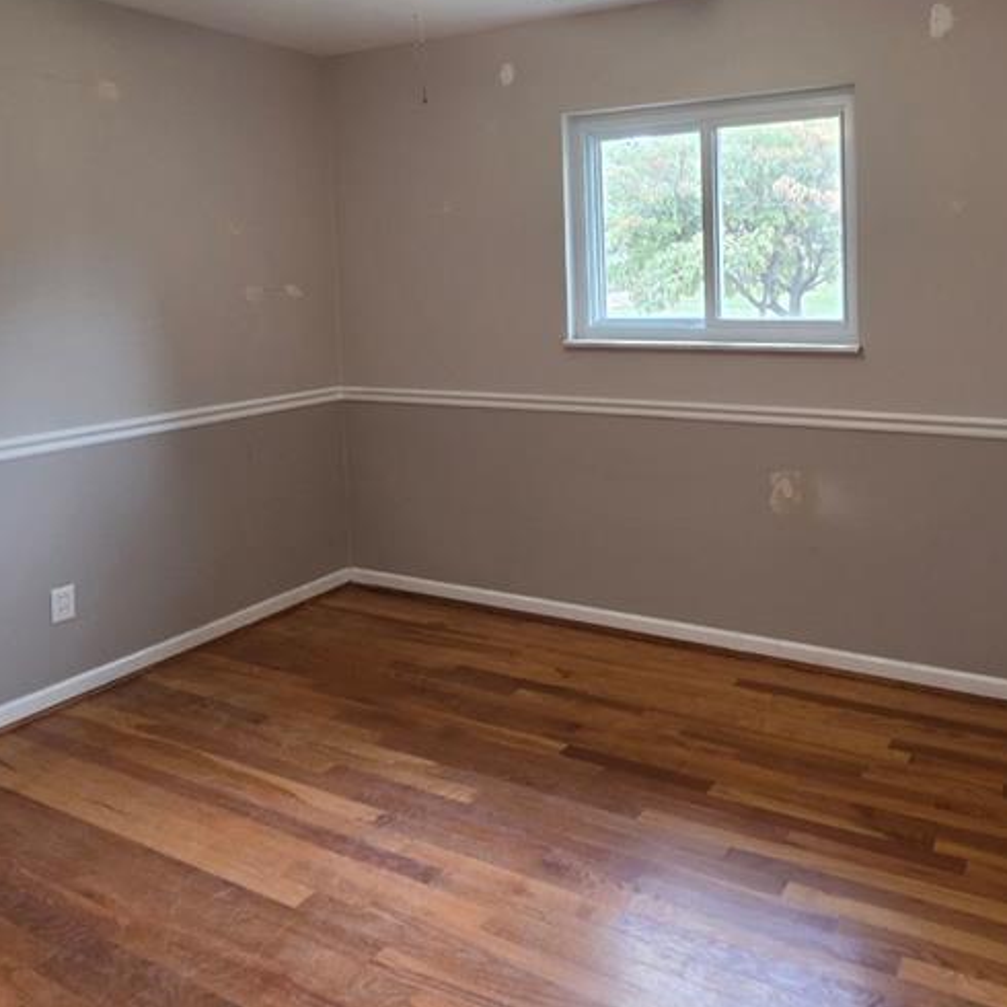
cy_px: 333
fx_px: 790
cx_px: 740
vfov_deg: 63.3
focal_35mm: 24
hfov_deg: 61.8
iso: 160
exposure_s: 1/60
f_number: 1.9
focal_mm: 2.2
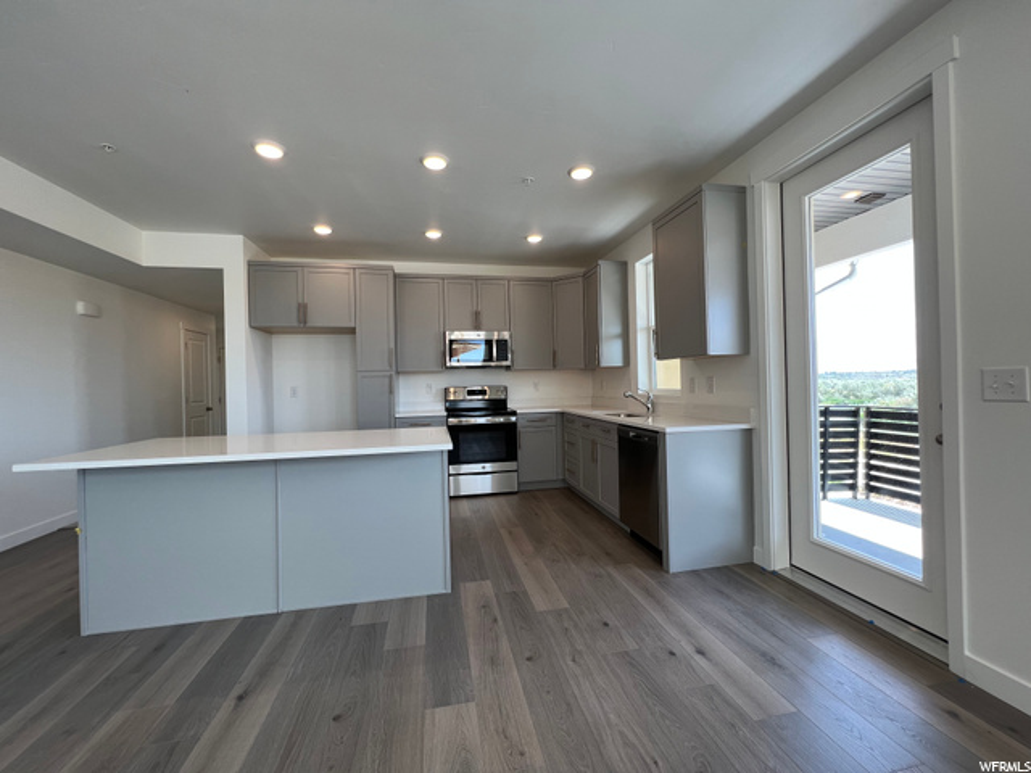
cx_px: 516
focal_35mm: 13
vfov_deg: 89.9
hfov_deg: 106.2
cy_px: 386
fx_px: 387
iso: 40
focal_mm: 1.57
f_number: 1.8
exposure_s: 1/120
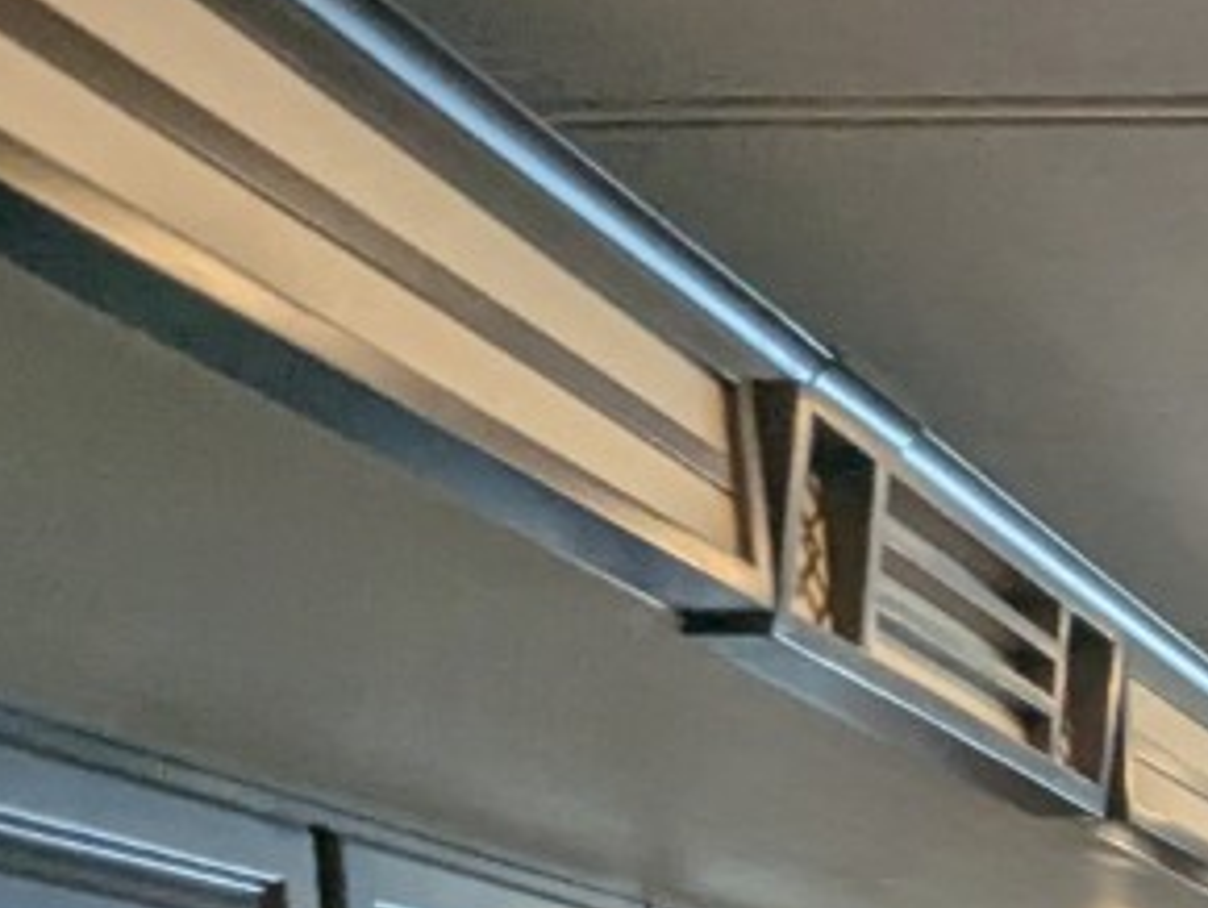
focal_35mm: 77
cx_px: 2214
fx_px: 2689
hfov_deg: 19.0
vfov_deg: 15.4
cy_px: 1799
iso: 105
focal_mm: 2.35
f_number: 2.2
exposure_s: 1/109
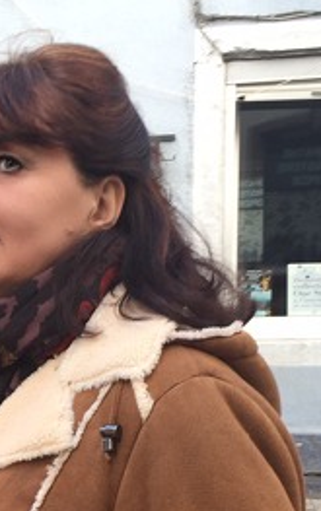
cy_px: 426
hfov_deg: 18.3
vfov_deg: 28.6
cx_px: 14
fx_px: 977
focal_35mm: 70
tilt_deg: -6.9
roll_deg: +2.9
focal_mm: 4.15
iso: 40
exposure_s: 1/100
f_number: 2.2
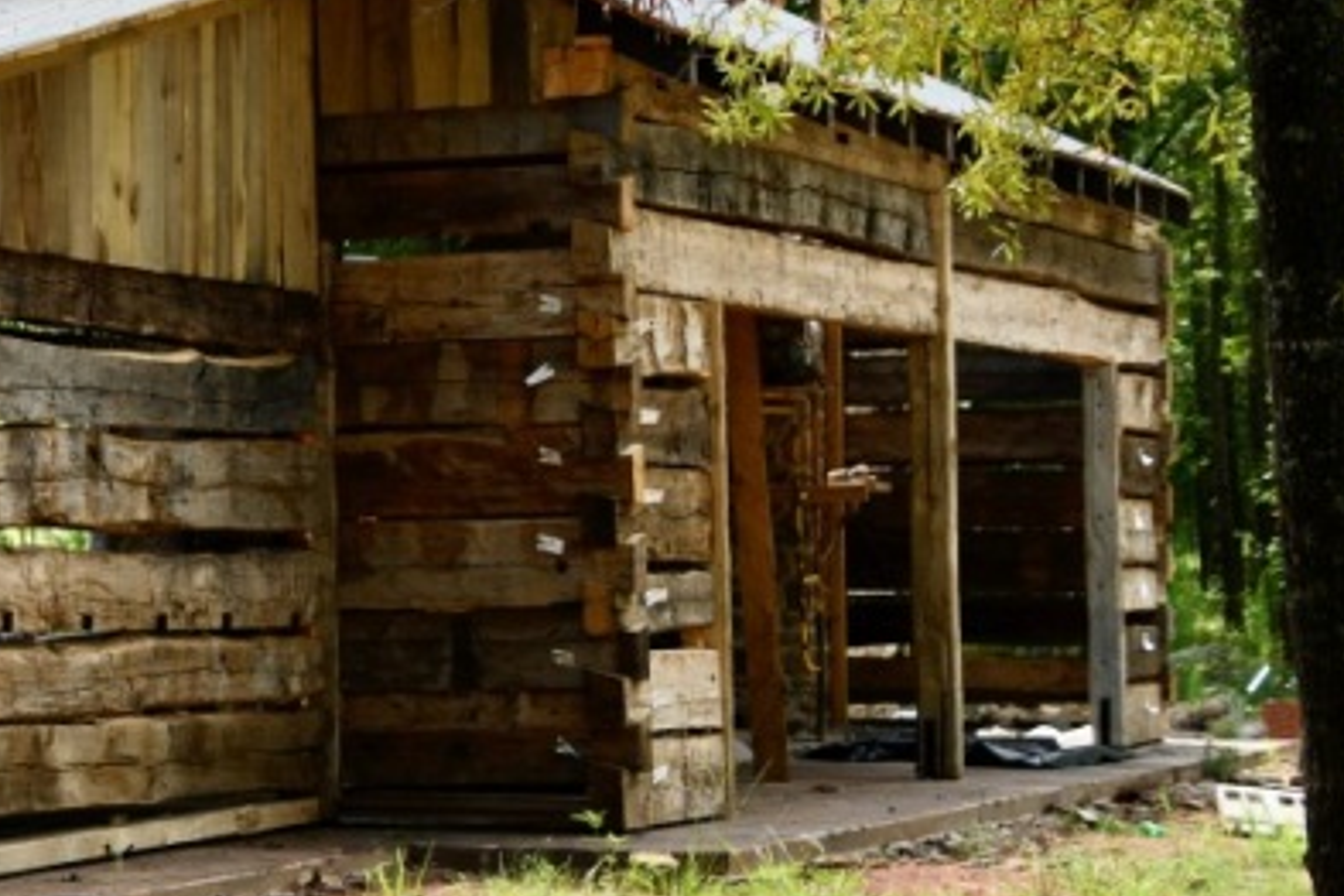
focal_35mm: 116
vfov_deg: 11.8
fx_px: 4334
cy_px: 352
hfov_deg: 17.5
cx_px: 284
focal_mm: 35
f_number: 6.3
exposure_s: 1/250
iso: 250
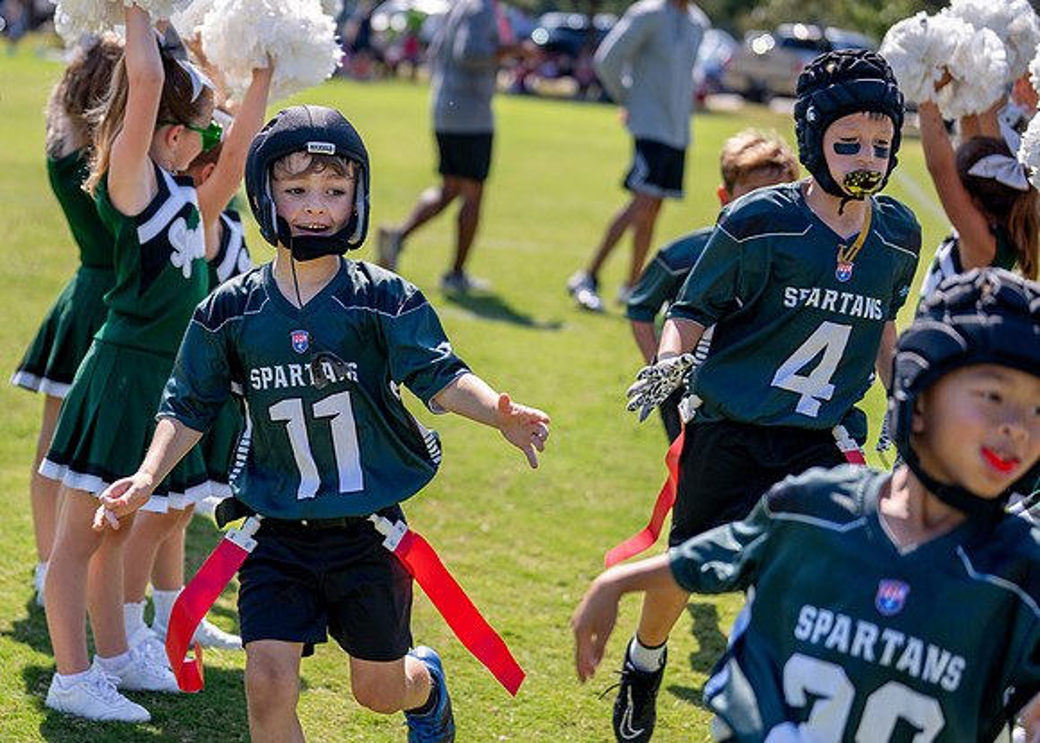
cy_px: 347
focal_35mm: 87
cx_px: 393
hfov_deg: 22.8
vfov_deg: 16.4
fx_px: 2568
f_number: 2.8
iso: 200
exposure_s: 1/2000
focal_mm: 70
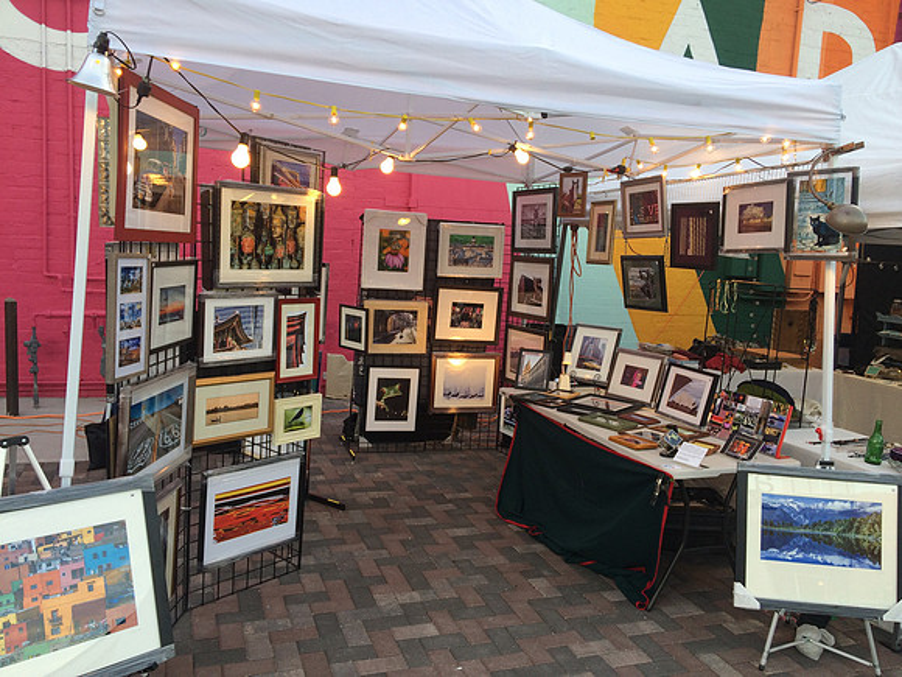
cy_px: 338
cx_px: 451
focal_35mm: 29
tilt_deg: -6.4
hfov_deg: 61.7
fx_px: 756
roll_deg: -1.0
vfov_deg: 48.2
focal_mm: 4.15
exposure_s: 1/60
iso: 32
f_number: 2.2
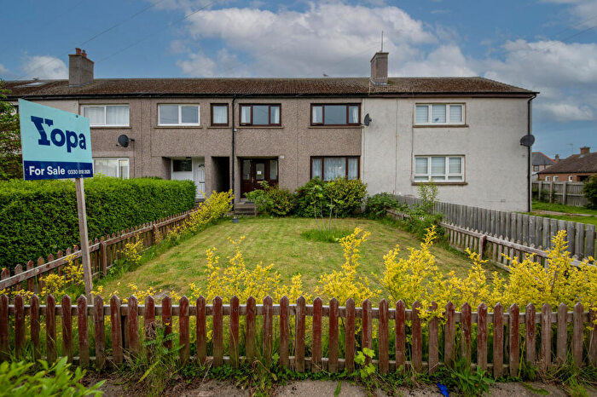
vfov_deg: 77.3
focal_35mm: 15
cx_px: 298
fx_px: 249
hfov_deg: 100.4
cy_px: 198
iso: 400
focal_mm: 15
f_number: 8
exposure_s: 1/500
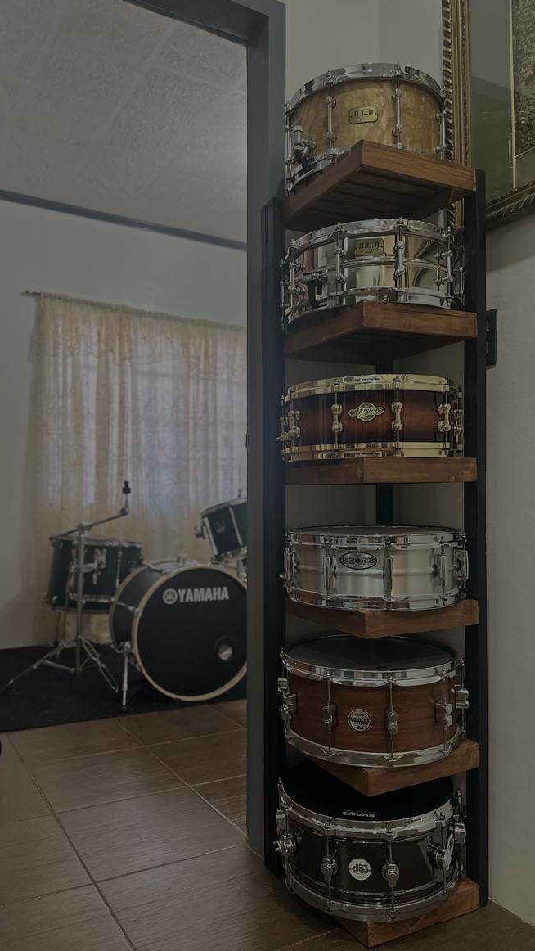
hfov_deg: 42.9
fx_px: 681
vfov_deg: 69.8
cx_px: 258
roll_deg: -0.7
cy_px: 489
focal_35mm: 27
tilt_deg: +1.6
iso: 400
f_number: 1.78
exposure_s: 1/60
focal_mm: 6.86
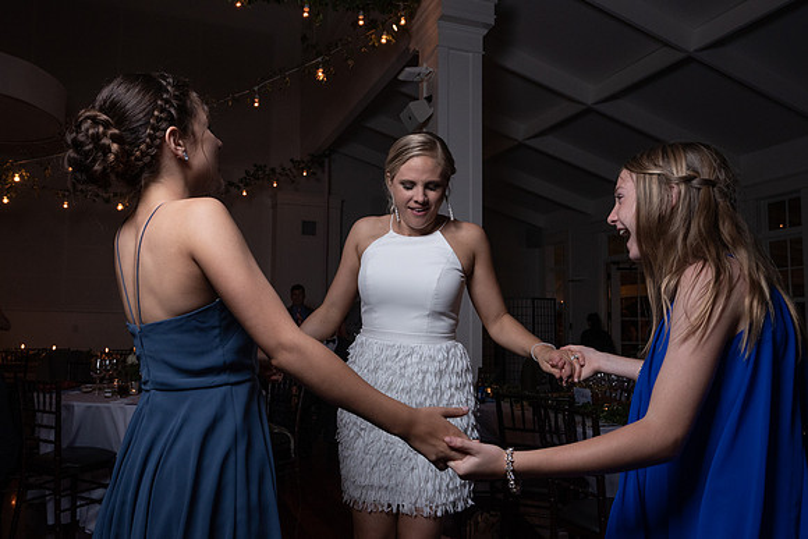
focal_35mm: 26
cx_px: 355
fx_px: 578
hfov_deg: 69.6
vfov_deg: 49.9
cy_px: 290
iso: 2000
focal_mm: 21
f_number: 5.6
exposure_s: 1/200
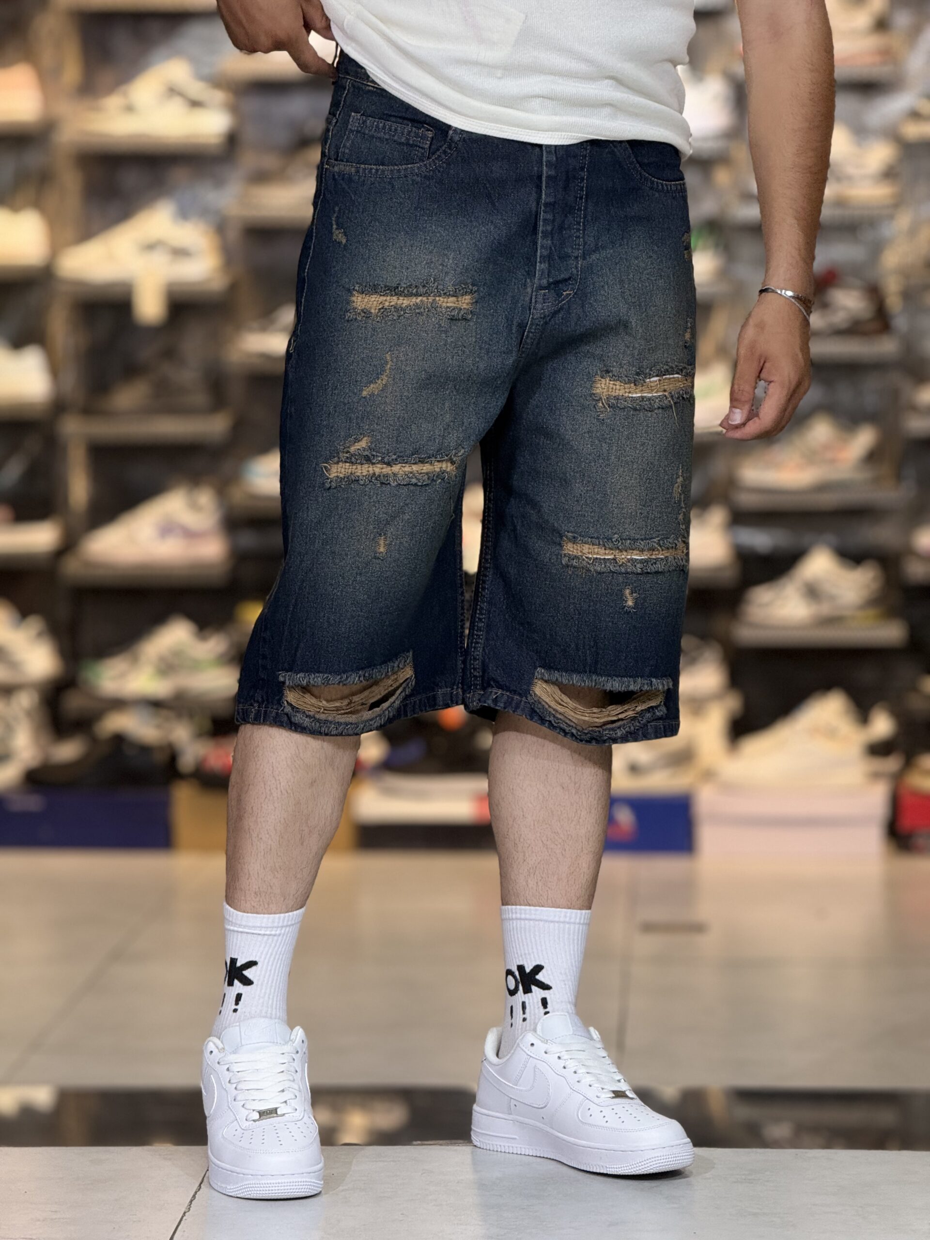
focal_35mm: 120
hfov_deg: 12.3
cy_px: 620
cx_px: 465
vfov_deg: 16.4
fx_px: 4299
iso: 160
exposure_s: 1/100
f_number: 2.8
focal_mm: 15.66
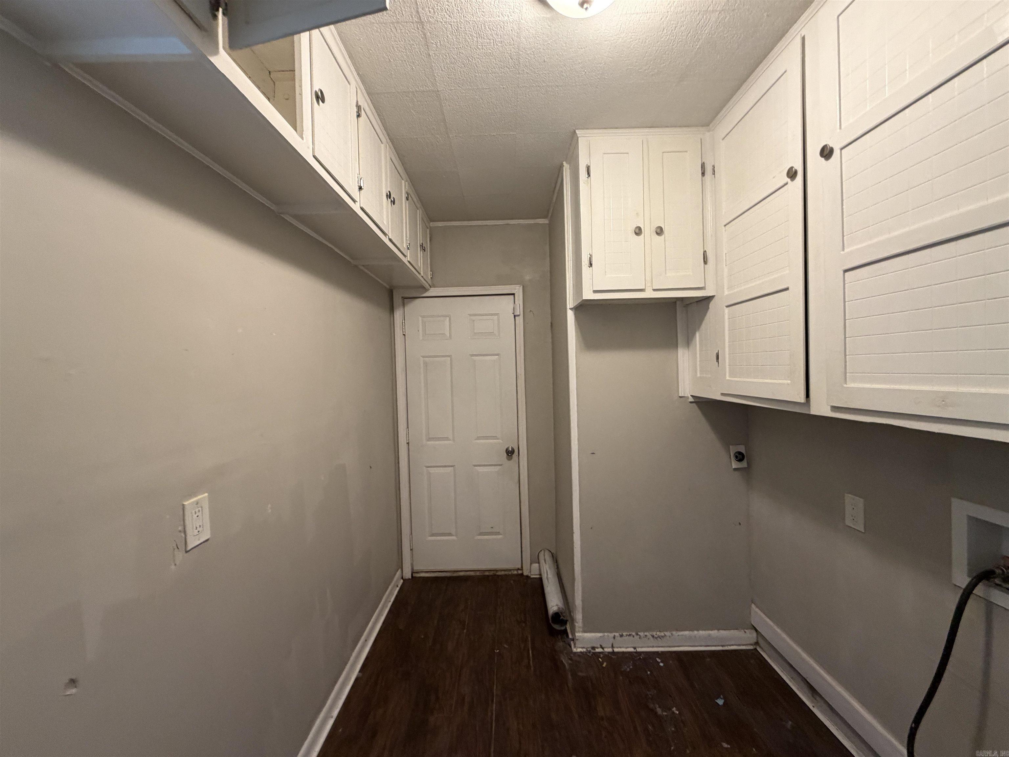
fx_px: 408
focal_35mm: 14
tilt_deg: +2.3
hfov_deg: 102.1
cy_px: 378
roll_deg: -0.3
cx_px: 504
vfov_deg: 85.7
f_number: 2.2
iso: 200
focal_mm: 2.22
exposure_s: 1/60
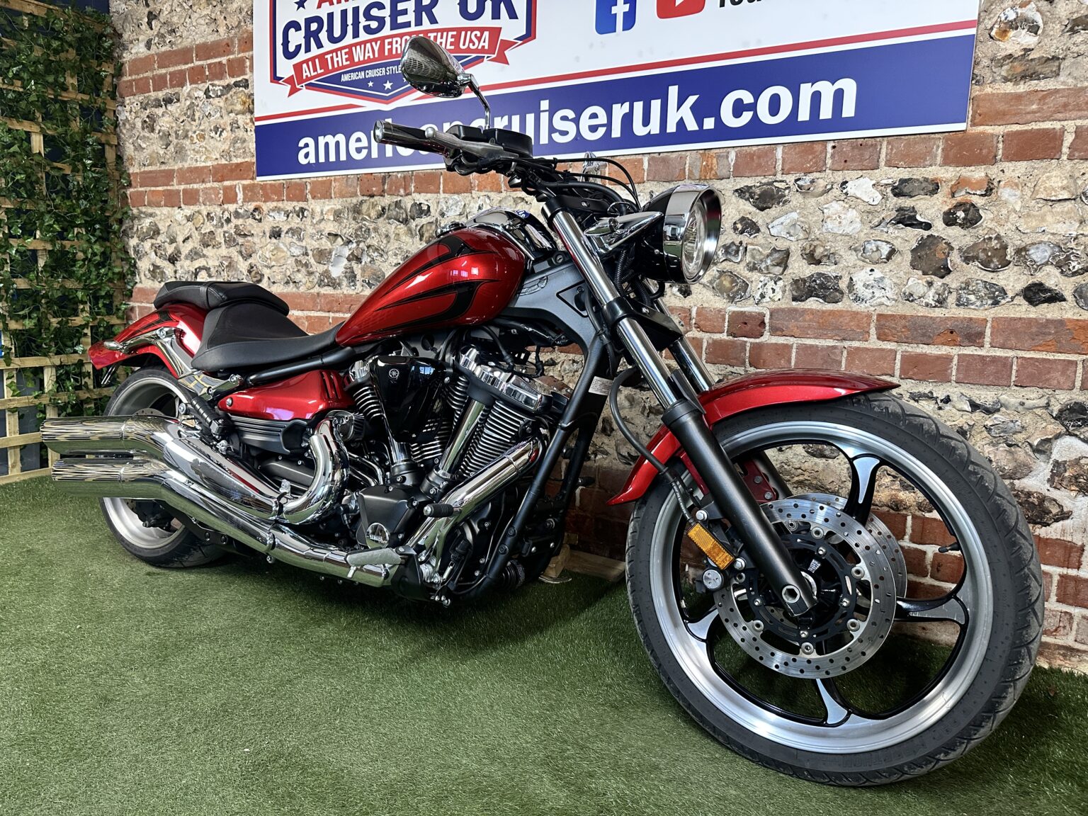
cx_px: 544
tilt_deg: -8.5
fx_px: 754
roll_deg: -1.4
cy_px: 408
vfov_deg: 56.8
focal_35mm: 24
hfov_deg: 71.6
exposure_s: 1/50
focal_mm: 6.86
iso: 320
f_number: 1.78
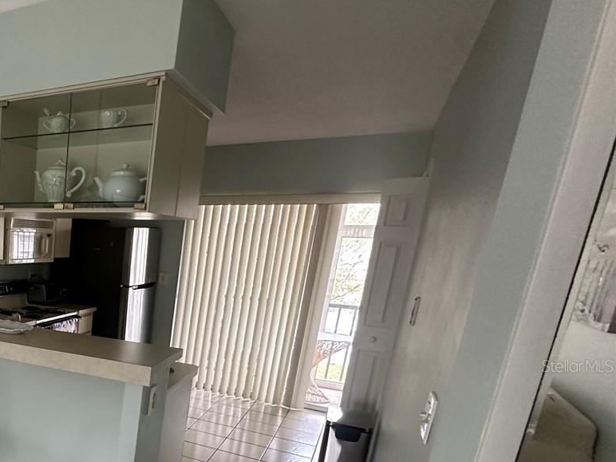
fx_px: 516
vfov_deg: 45.9
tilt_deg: -13.1
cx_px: -22
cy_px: 365
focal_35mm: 29
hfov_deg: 48.6
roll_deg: -1.2
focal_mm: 2.22
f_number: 2.2
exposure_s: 1/60
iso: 320
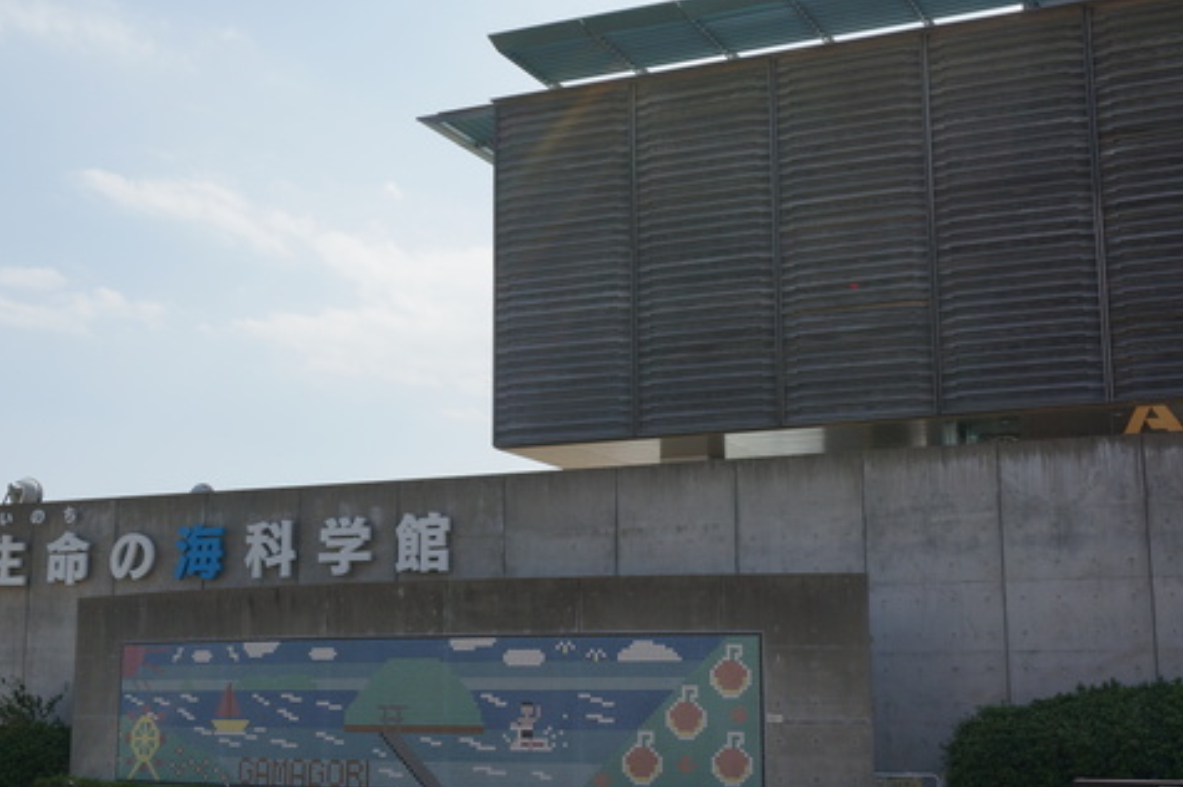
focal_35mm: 53
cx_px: 513
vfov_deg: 25.5
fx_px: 1740
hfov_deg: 37.5
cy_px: 372
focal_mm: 28
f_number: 9
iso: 100
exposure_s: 1/320
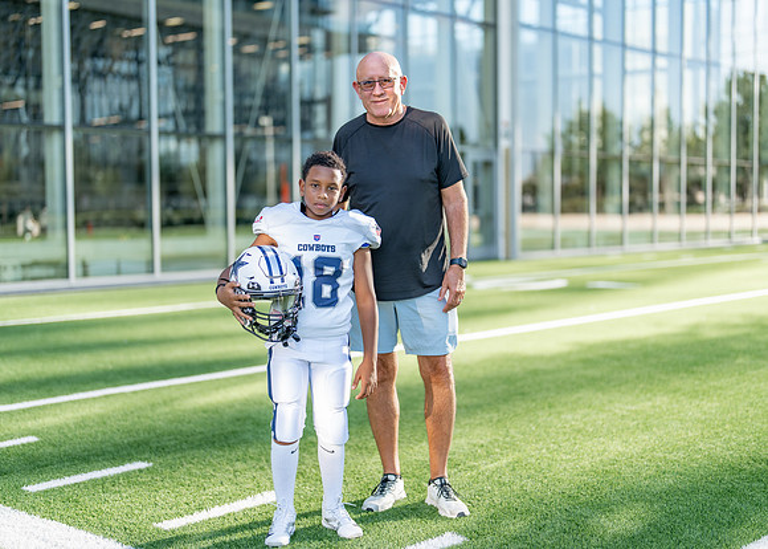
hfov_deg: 37.0
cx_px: 384
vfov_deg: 26.8
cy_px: 274
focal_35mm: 53
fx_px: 1149
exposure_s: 1/1600
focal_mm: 50
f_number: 1.2
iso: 100
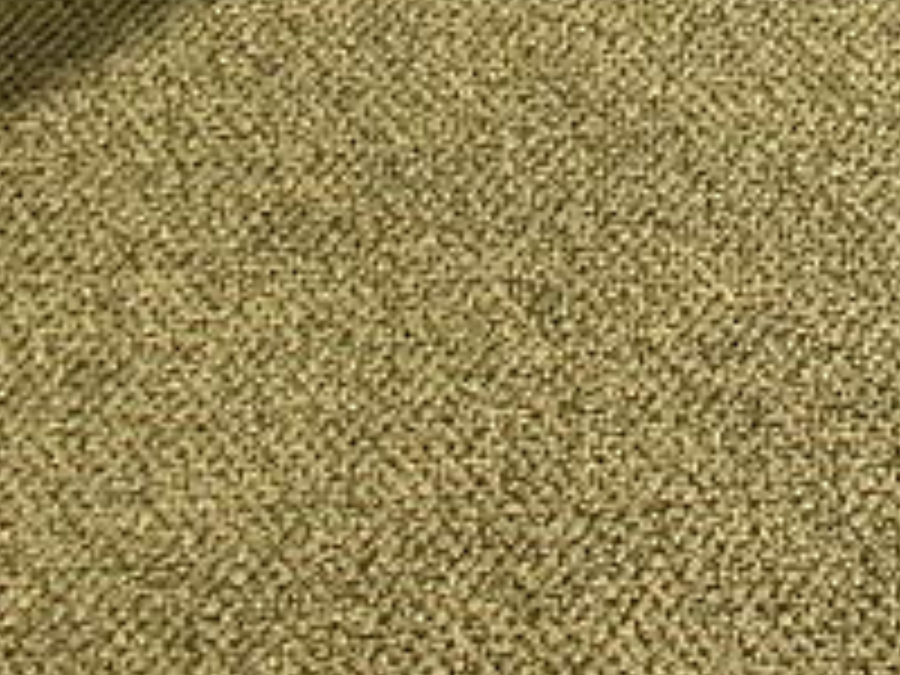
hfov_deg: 10.7
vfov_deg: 7.9
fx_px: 4654
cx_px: 1292
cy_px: -680
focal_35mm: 179
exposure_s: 1/225
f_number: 2.8
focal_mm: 5.8
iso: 50
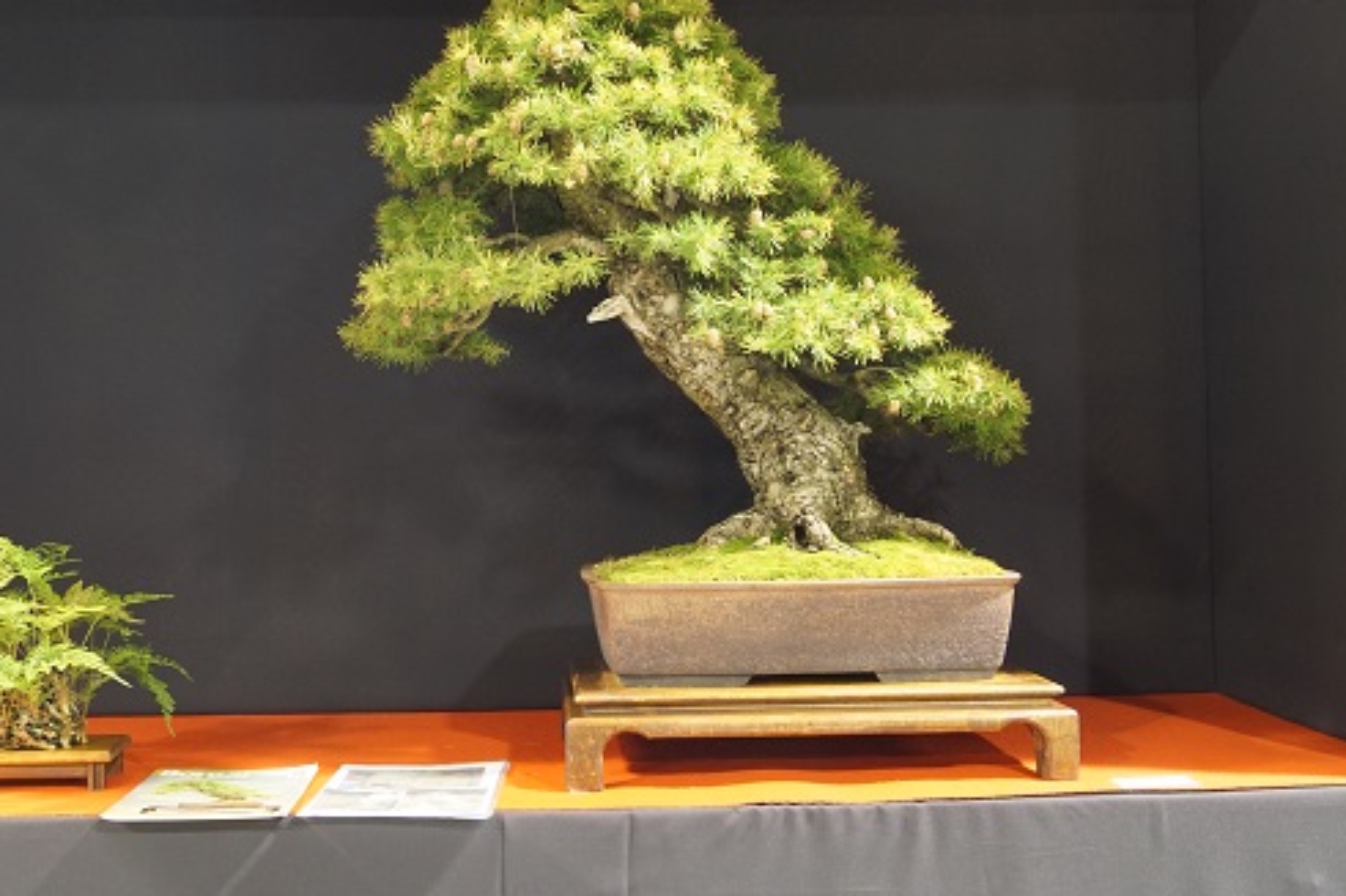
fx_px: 1644
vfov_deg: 30.4
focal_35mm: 44
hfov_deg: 44.4
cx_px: 581
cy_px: 375
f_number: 11
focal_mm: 24
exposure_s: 1
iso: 1000
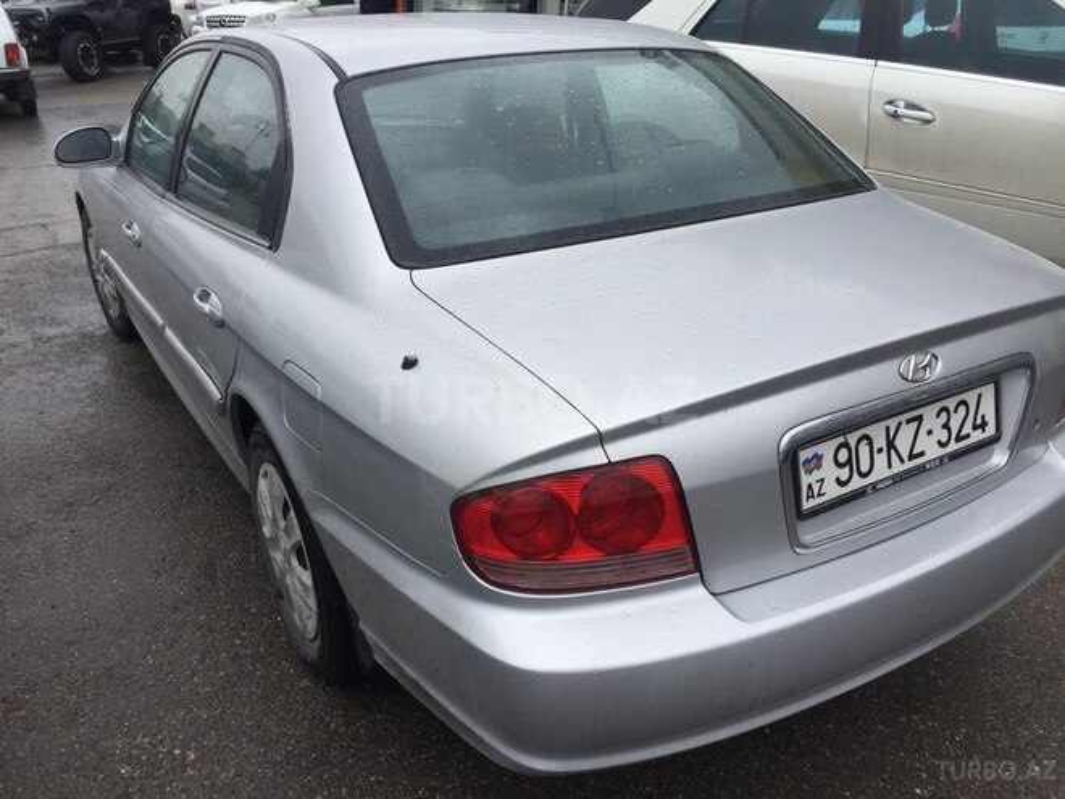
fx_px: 892
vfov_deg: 48.2
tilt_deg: -22.5
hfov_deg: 61.7
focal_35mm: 29
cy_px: 400
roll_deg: -6.2
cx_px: 532
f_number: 2.2
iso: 32
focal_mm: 4.15
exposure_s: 1/760
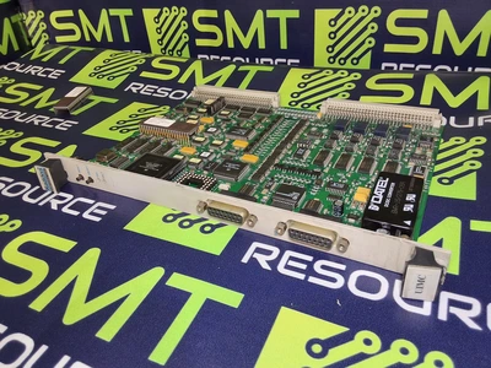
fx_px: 397
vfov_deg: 49.7
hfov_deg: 63.4
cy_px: 184
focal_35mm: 28
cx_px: 246
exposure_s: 1/40
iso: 100
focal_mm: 2.91
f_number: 1.9
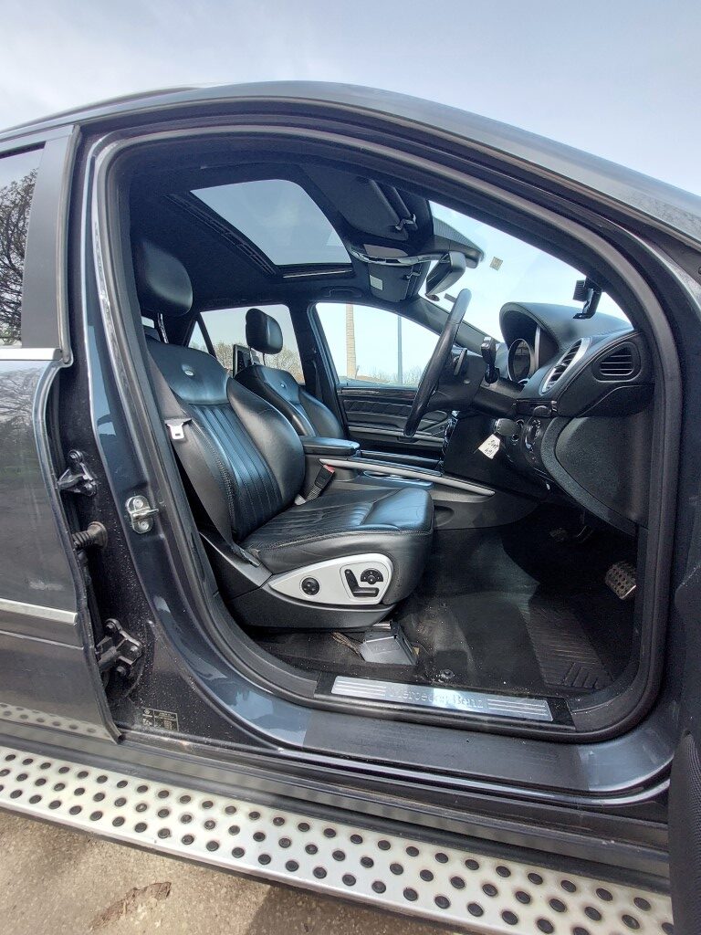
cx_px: 350
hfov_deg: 89.9
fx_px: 351
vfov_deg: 106.2
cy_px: 468
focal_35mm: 13
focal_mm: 1.74
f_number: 2.2
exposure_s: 1/121
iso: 50
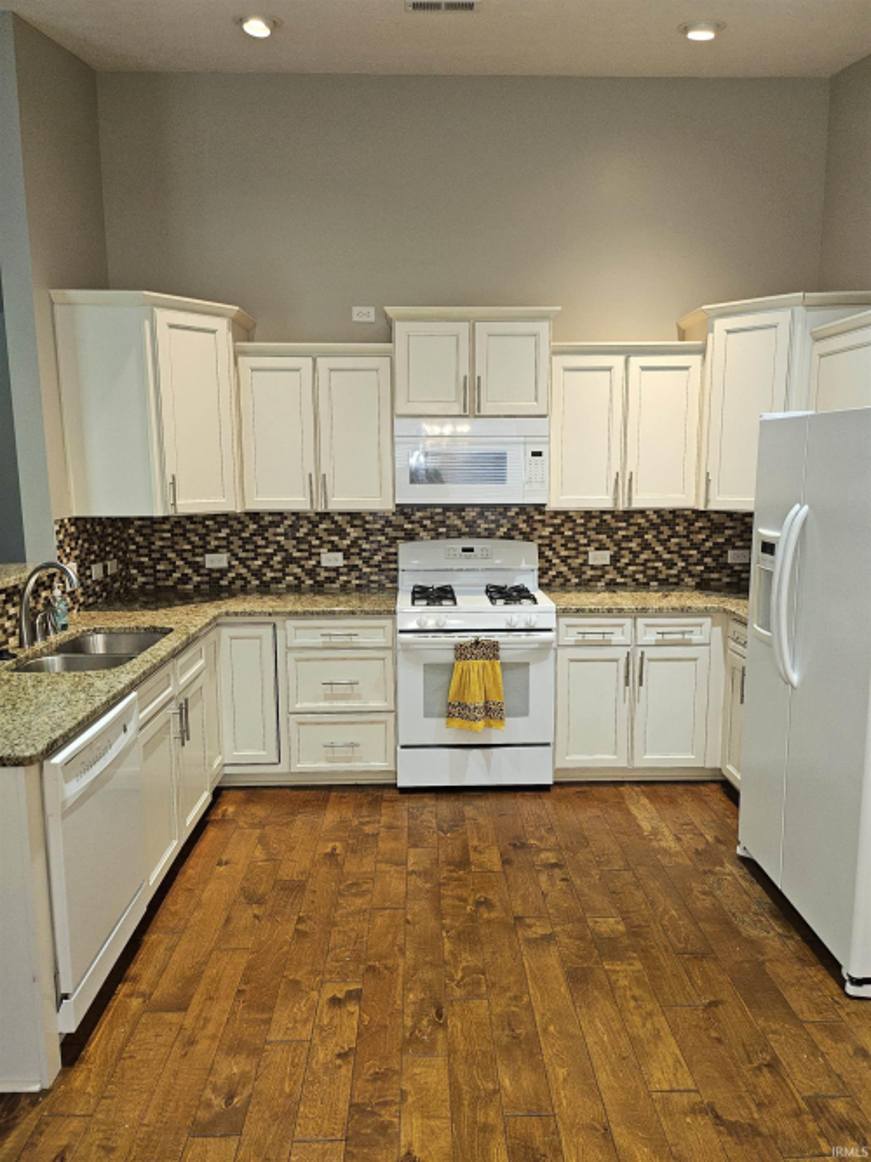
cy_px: 581
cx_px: 436
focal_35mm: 24
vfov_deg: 71.6
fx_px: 805
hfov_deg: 56.8
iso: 100
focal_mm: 5
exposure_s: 1/40
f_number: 1.8
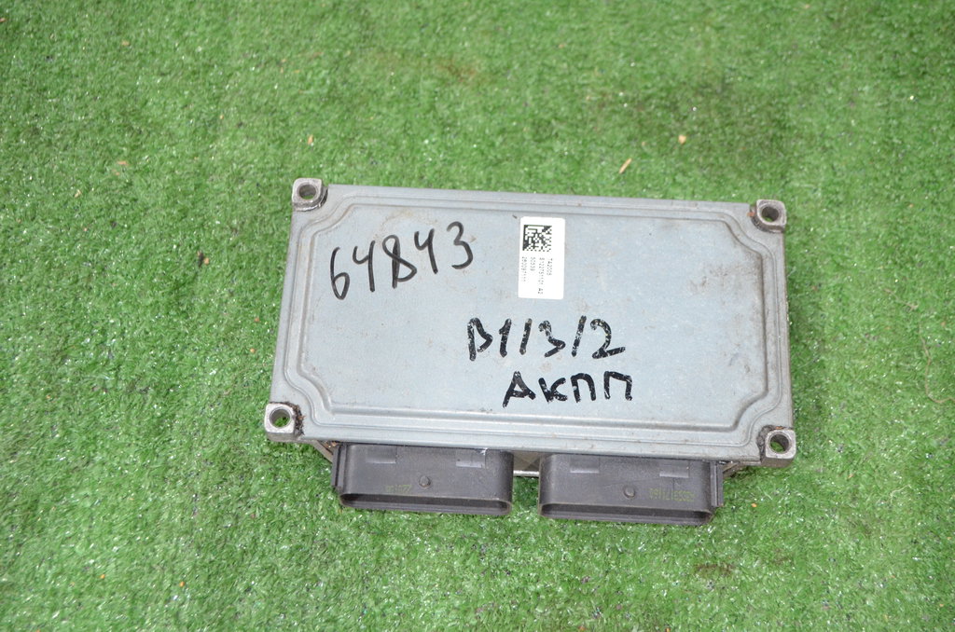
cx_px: 478
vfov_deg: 27.9
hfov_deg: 41.2
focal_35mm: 48
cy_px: 316
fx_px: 1271
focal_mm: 32
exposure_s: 1/60
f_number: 4.8
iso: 1600
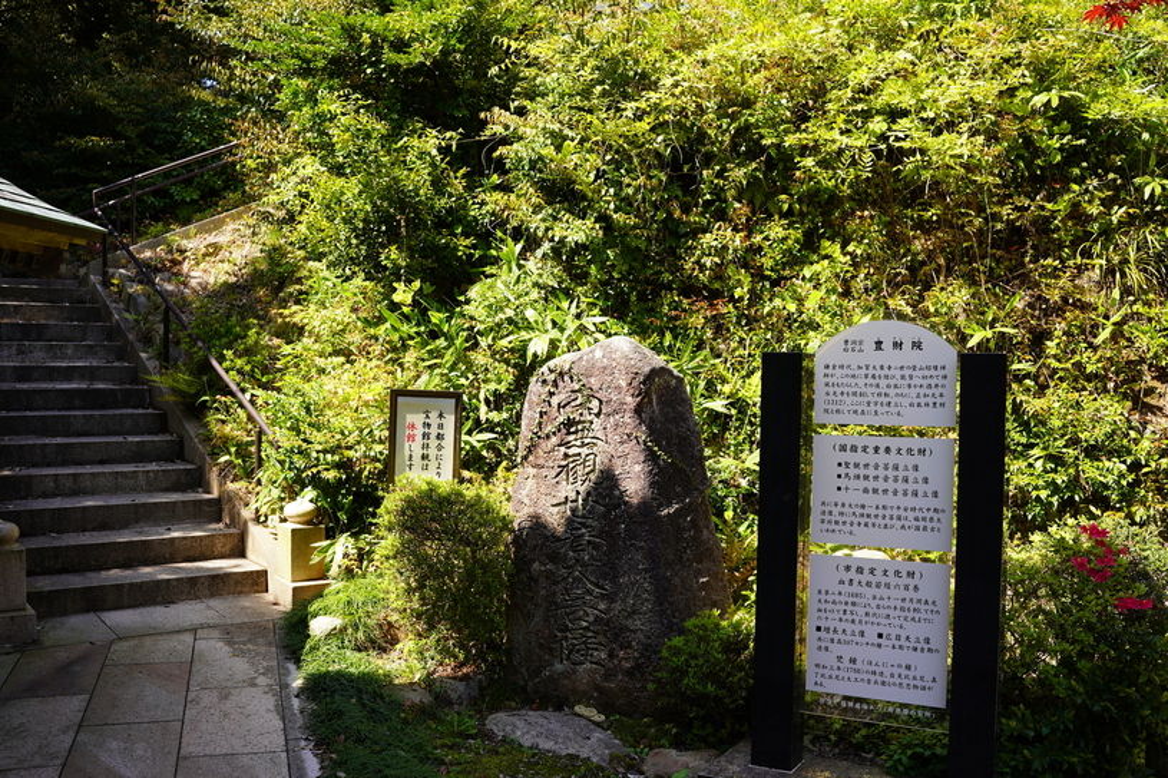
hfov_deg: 54.4
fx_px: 1135
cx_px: 584
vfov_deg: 37.8
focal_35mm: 35
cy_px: 389
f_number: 5
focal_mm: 35
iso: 100
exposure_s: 1/160
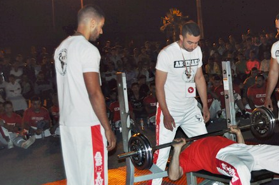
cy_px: 110
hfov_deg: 28.7
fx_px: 542
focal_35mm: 70
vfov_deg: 19.4
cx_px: 189
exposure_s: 1/60
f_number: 4.5
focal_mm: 32
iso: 800
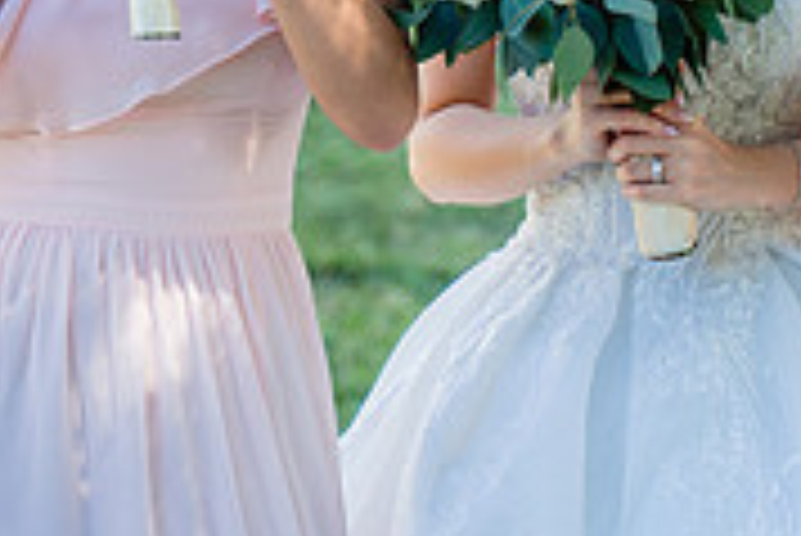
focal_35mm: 222
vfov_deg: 6.2
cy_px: -70
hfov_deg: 9.2
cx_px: 621
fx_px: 4943
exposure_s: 1/400
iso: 200
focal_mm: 68
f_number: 2.8
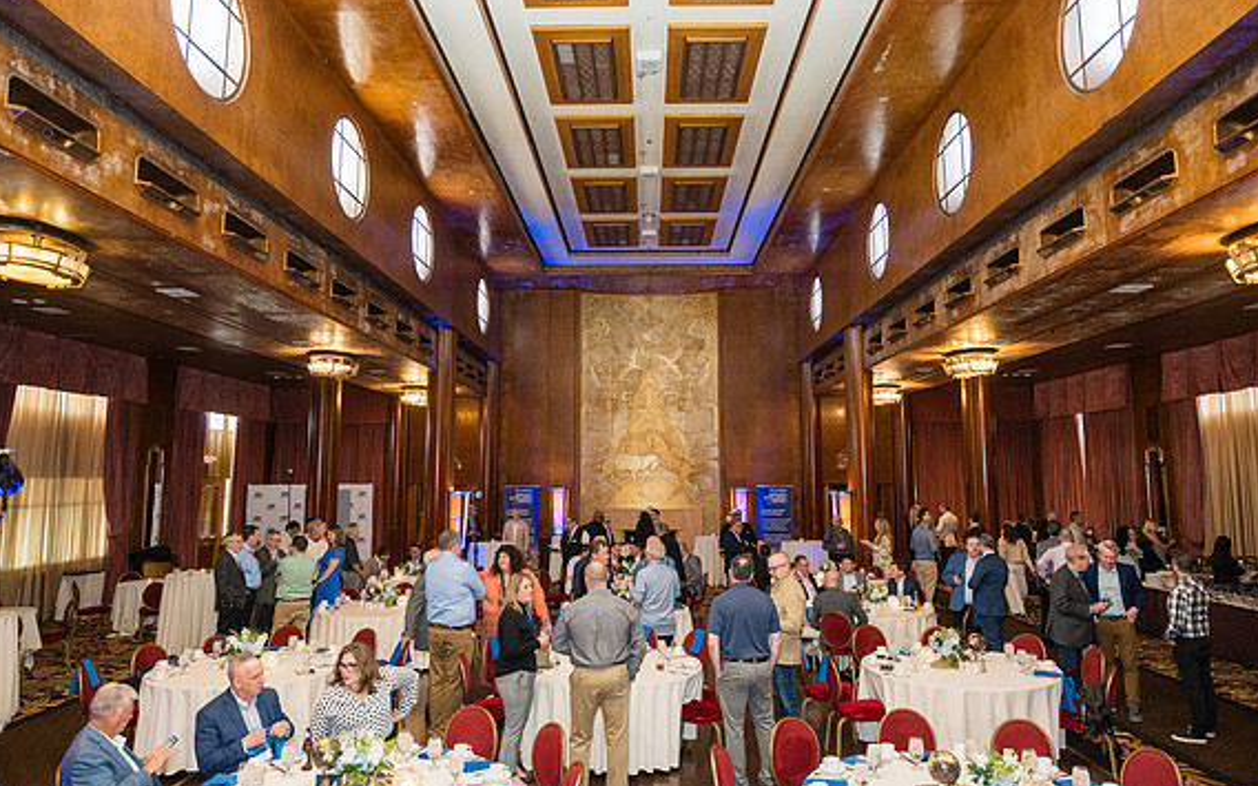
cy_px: 380
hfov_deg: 72.5
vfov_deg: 49.3
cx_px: 633
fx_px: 857
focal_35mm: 25
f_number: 2.8
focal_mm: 24
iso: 2500
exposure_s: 1/250
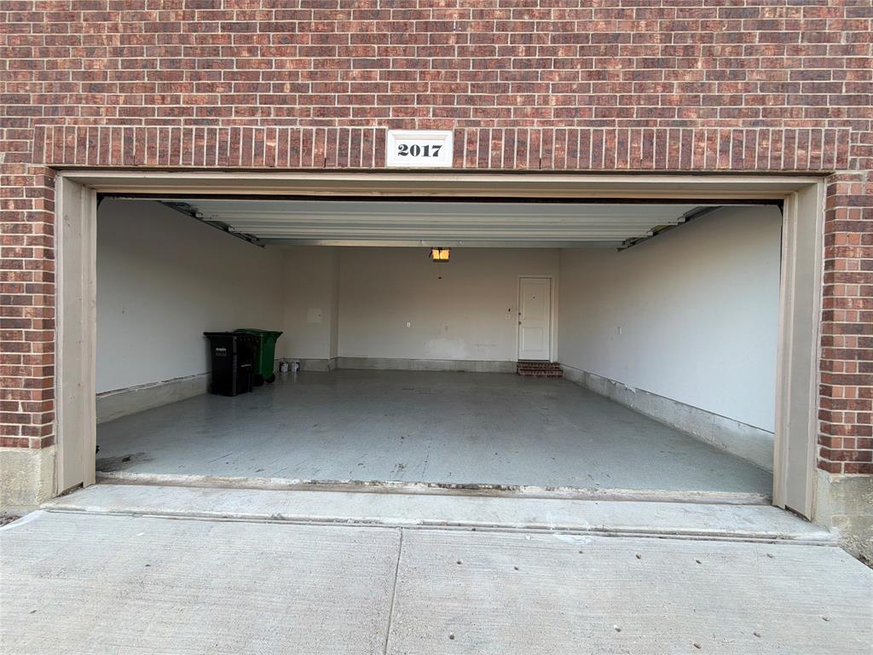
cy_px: 328
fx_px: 353
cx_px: 436
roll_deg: -0.7
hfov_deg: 102.1
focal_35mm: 14
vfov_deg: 85.7
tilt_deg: -1.2
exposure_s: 1/188
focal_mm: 2.22
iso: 40
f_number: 2.2
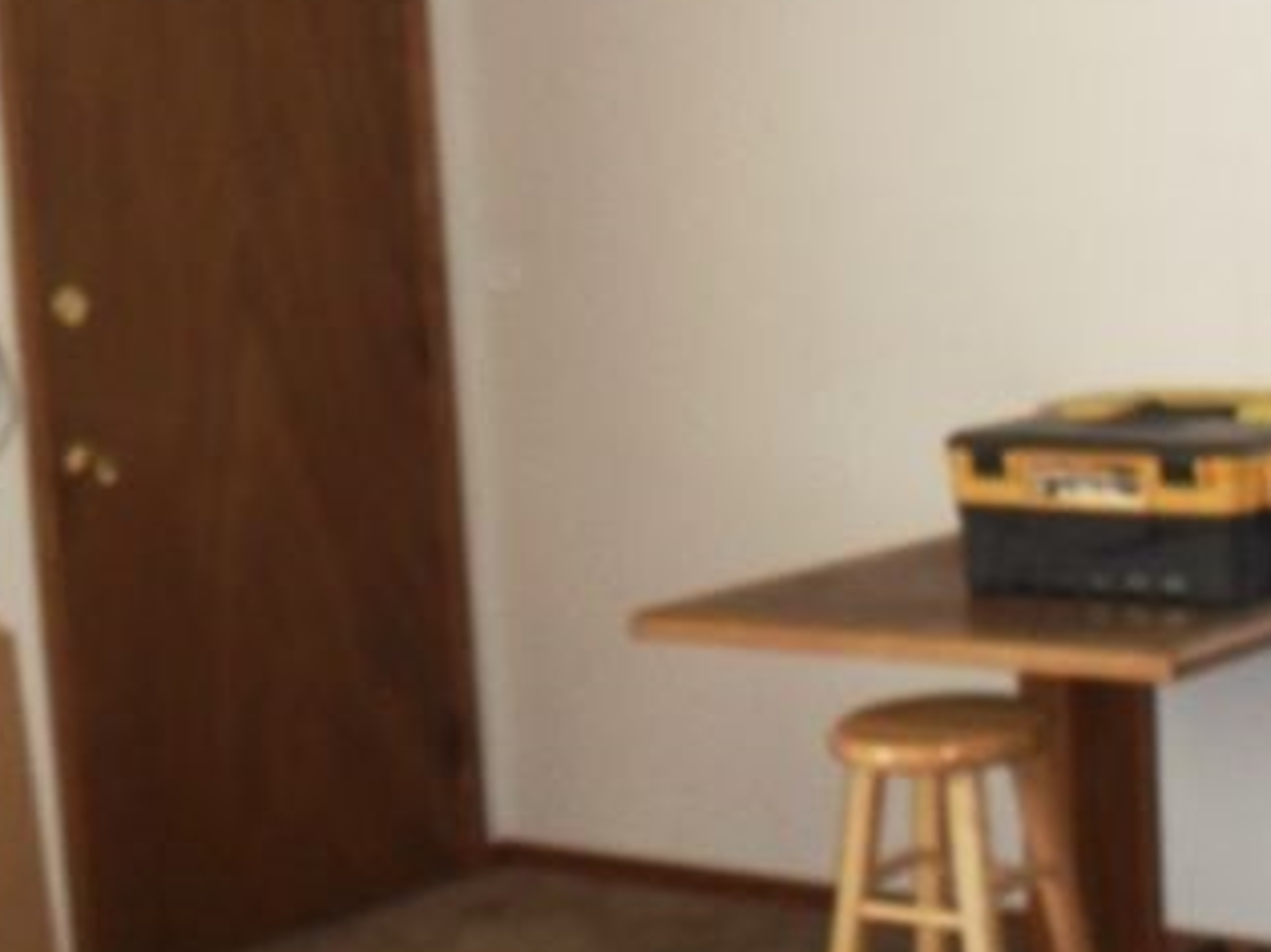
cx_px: 585
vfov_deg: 16.6
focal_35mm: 89
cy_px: 375
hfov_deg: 22.0
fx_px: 3267
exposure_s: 1/45
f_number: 3.2
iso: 200
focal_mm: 6.3
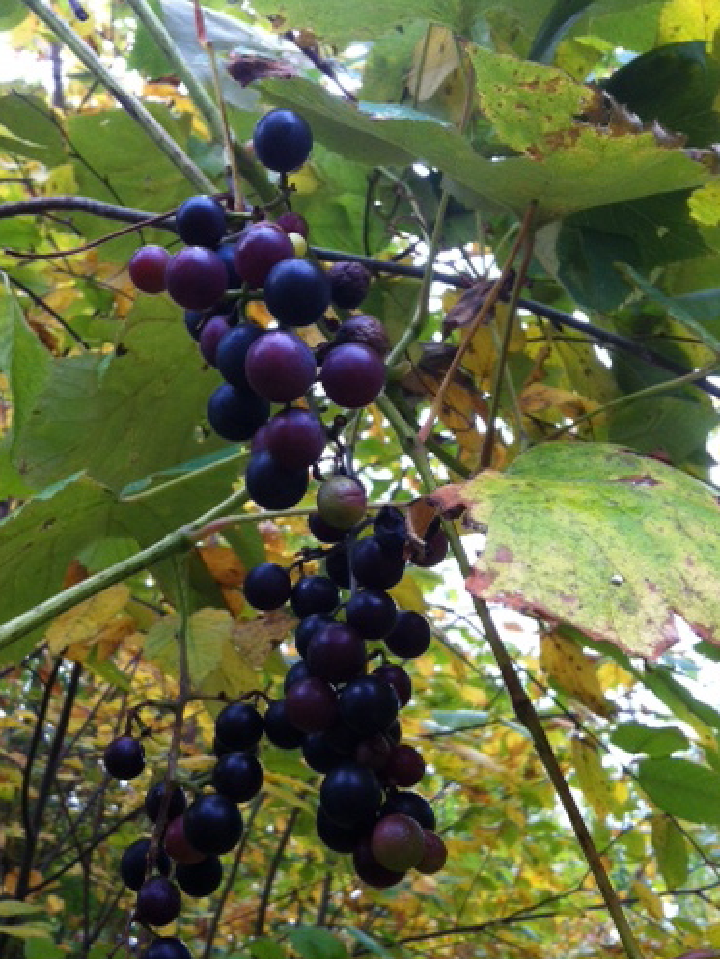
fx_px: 1247
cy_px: 521
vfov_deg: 42.0
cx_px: 301
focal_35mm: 45
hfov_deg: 32.1
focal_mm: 3.85
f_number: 2.8
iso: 125
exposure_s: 1/120
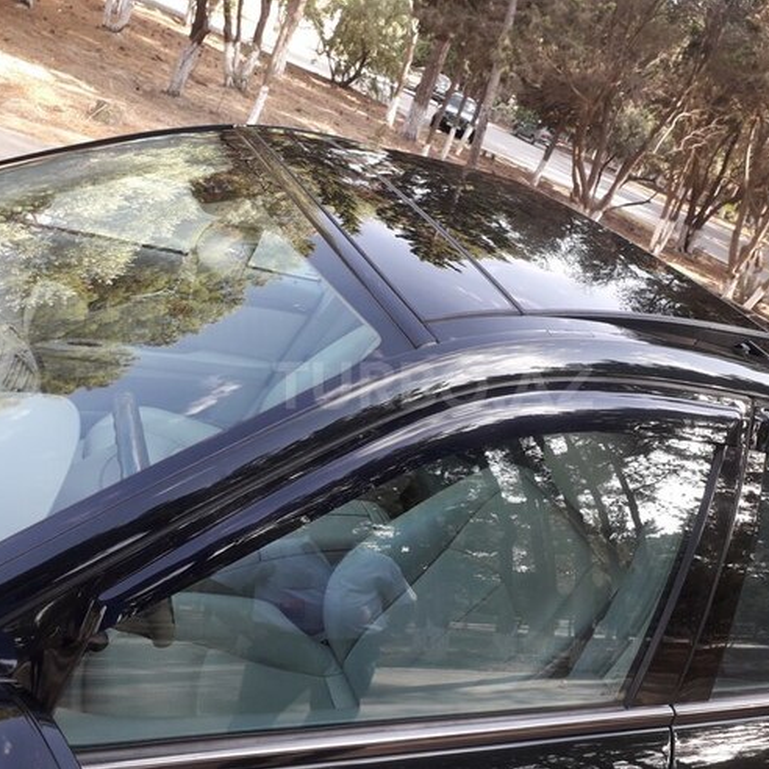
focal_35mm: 32
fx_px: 804
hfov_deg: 51.0
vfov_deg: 51.1
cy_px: 385
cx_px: 433
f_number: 1.9
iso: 40
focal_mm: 3.6
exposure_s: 1/123
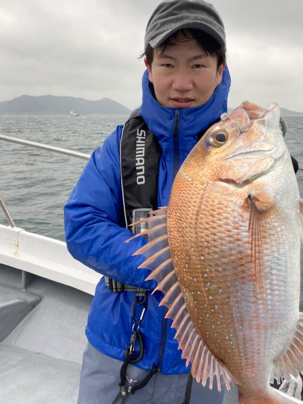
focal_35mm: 32
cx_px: 178
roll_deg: +1.0
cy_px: 217
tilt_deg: -16.8
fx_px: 373
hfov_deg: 44.0
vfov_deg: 56.8
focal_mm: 4.25
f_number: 1.8
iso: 40
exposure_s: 1/121
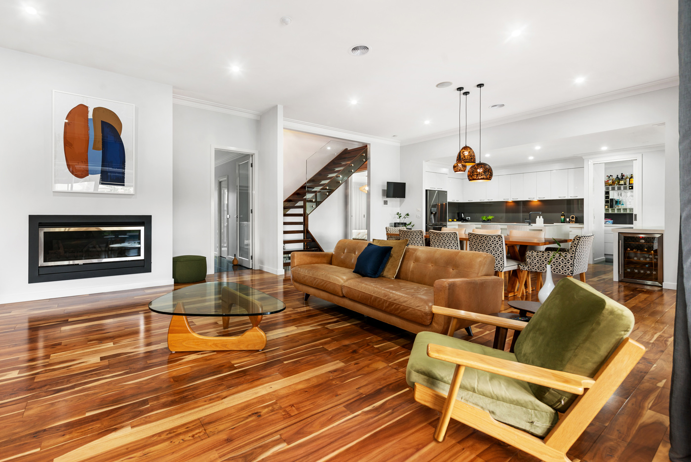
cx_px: 312
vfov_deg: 73.8
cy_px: 222
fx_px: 307
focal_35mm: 16
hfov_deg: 96.4
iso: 125
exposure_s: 1
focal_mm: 14
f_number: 8
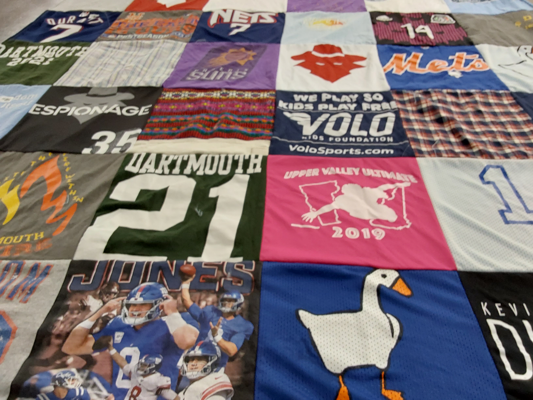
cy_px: 200
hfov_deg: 63.4
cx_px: 266
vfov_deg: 49.7
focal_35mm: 28
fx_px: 431
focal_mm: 2.91
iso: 125
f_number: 1.9
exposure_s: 1/60
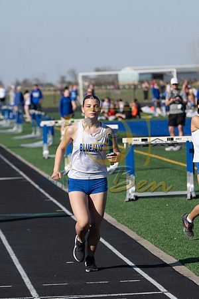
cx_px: 100
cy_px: 150
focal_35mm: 217
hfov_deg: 6.3
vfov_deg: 9.5
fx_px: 1799
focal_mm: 145
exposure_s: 1/1000
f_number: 4.5
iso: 100
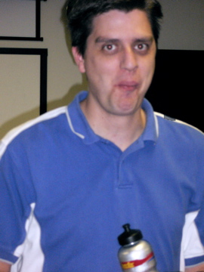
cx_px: 102
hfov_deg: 14.1
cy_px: 136
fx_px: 825
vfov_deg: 18.7
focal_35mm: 105
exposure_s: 1/60
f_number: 5
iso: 400
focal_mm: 17.4
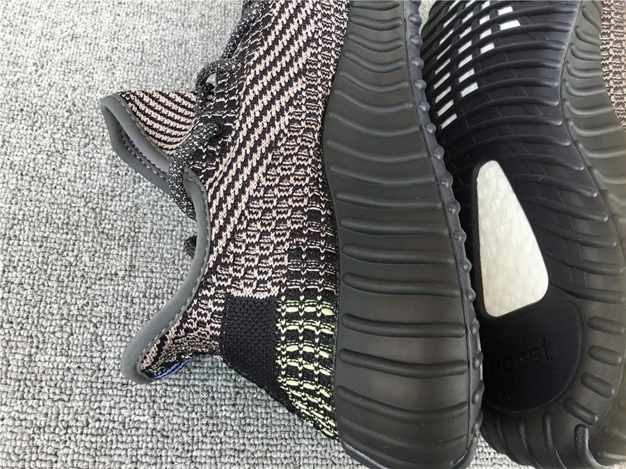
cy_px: 234
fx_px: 561
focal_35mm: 31
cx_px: 313
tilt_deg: -57.6
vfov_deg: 45.4
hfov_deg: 58.4
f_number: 2.4
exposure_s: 1/100
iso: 32
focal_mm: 3.3
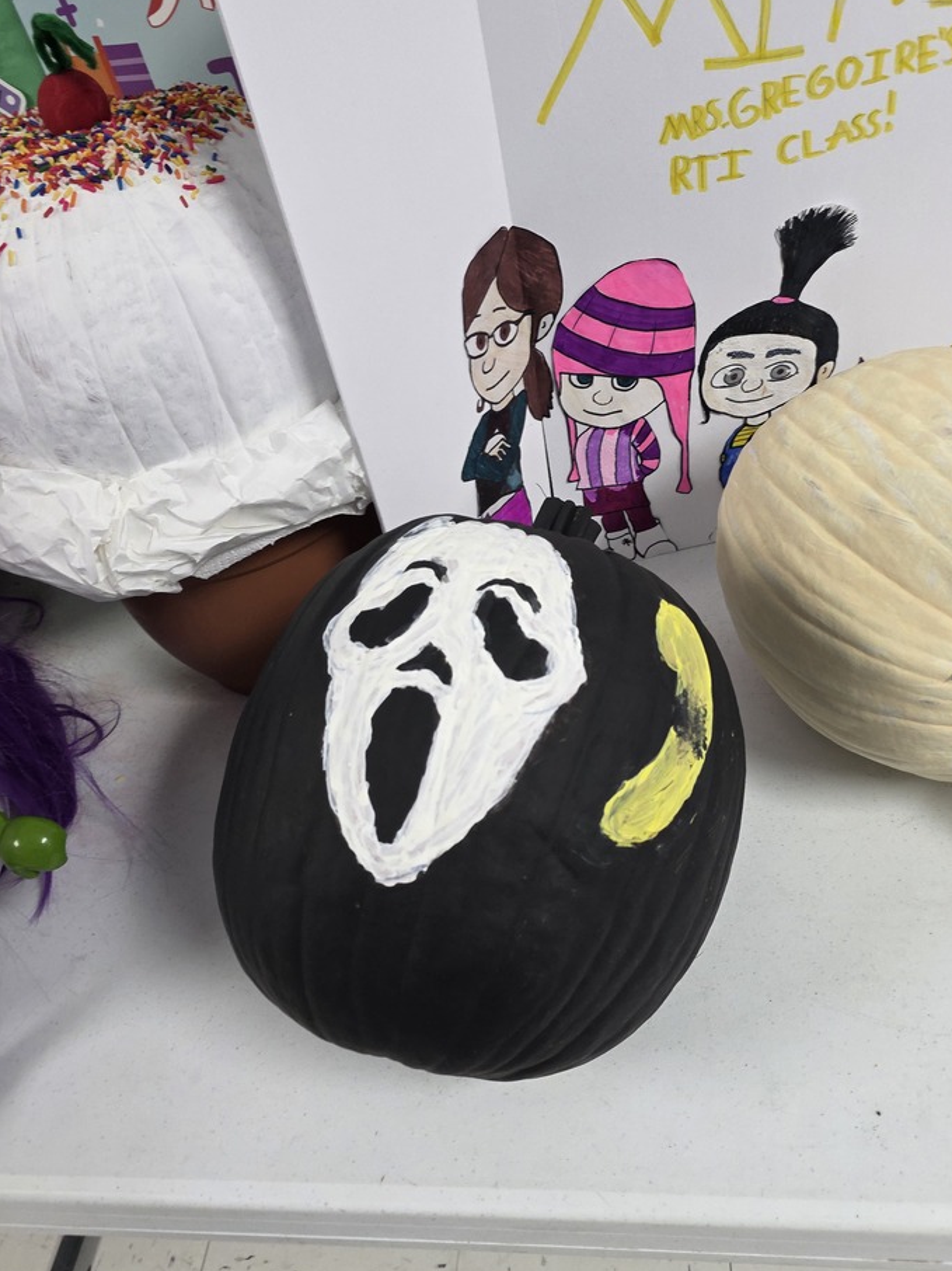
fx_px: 954
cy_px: 636
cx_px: 492
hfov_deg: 53.0
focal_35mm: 26
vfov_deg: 67.3
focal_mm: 6.3
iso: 250
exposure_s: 1/120
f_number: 1.7
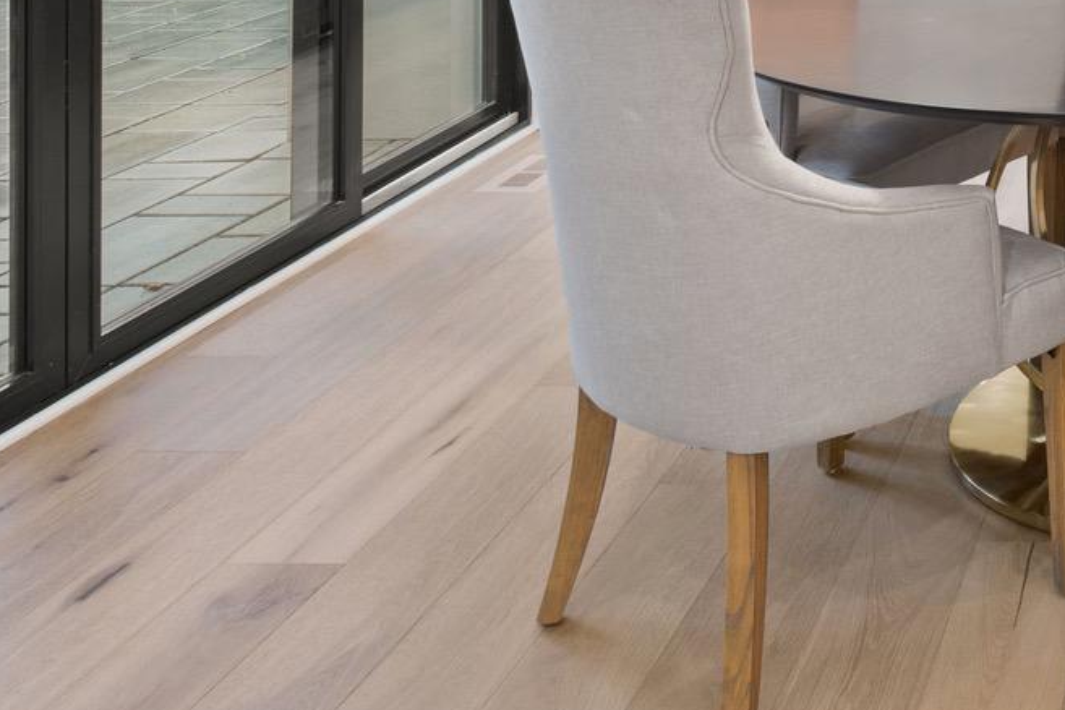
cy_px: -311
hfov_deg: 31.8
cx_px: 1255
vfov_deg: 21.9
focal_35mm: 53
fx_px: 1568
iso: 200
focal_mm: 17
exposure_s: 1
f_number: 8
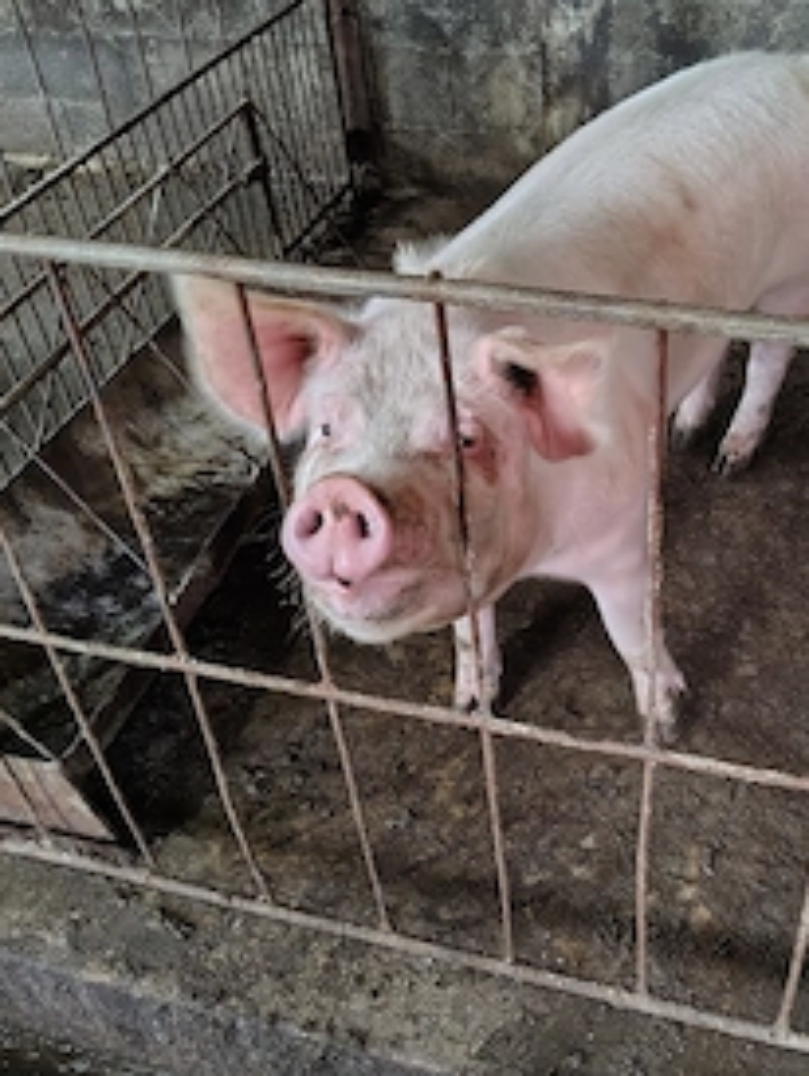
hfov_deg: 40.2
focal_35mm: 35
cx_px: 550
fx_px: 1089
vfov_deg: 52.6
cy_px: 507
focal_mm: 5.56
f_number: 1.8
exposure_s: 1/33.3
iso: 2232
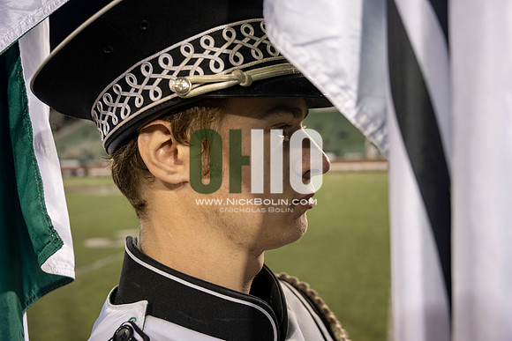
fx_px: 469
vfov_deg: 40.0
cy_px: 170
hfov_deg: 57.2
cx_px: 256
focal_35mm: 33
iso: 400
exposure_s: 1/125
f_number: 4
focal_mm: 33
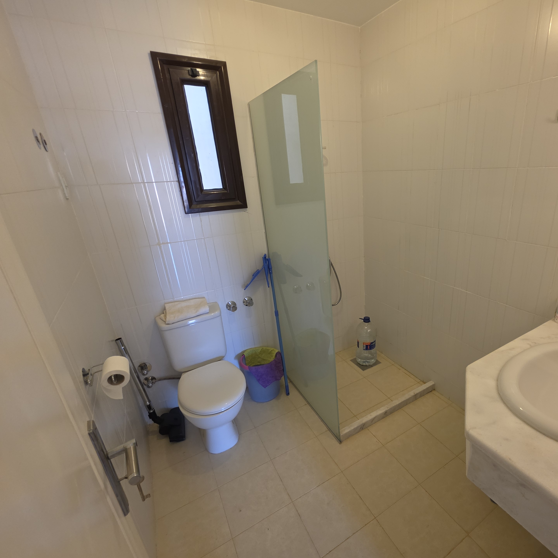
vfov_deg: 87.4
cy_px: 285
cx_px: 351
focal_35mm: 16
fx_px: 292
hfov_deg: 85.6
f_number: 1.9
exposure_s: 1/100
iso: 160
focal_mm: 2.2
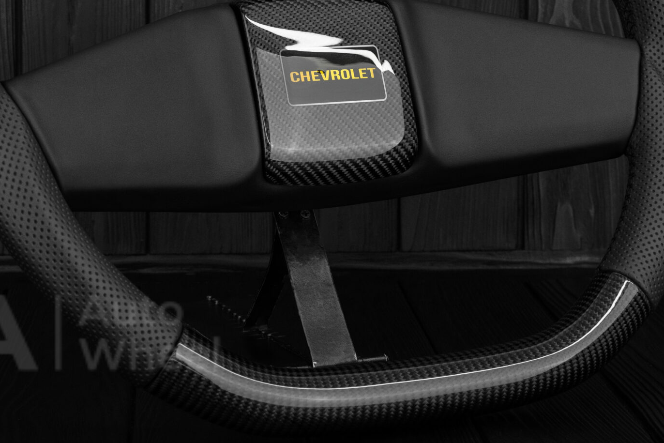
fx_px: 1806
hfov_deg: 20.8
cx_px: 320
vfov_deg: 13.9
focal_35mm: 98
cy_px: 59
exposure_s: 1/125
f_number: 6.3
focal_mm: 35
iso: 500
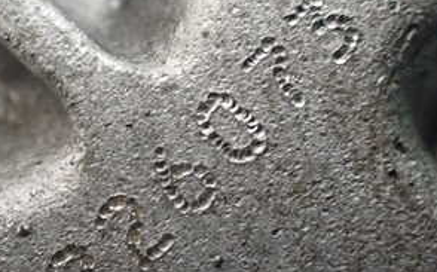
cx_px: 192
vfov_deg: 19.9
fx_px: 773
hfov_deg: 31.5
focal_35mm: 65
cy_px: 101
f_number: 2.3
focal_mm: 5.4
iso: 800
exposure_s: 1/50
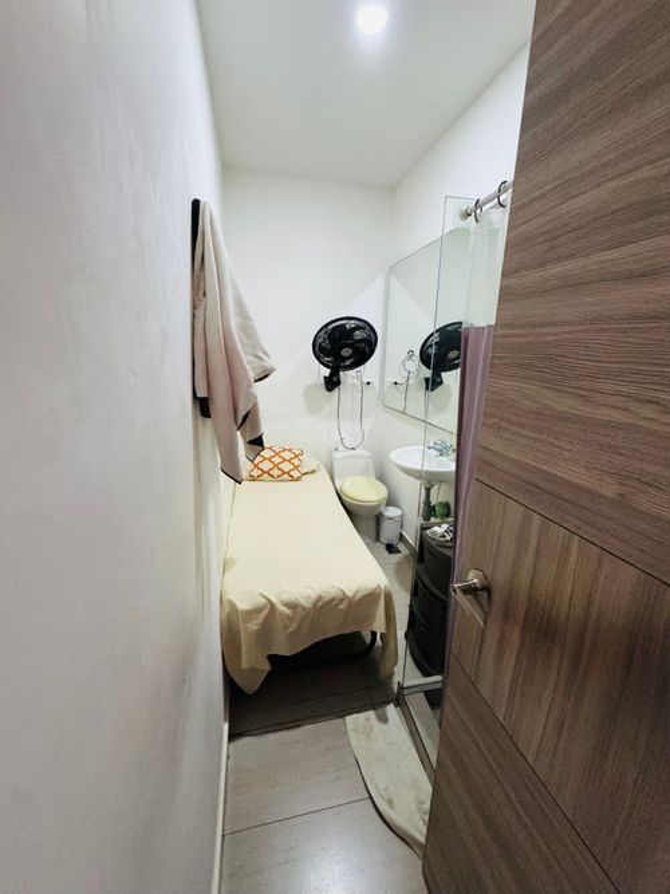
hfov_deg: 85.7
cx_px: 335
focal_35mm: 14
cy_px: 447
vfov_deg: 102.1
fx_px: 361
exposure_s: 1/60
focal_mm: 2.22
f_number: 2.2
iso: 500
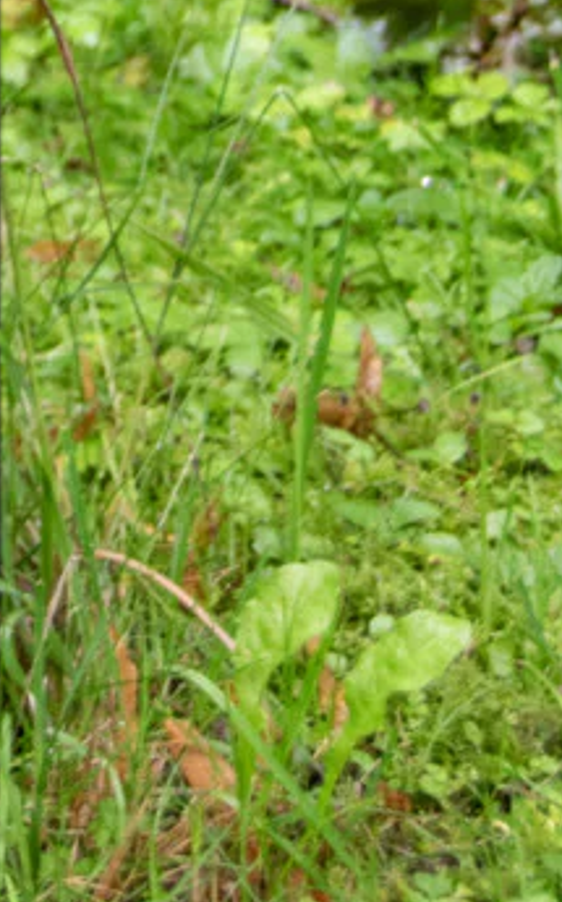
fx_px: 5231
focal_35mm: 213
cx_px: -376
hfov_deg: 6.1
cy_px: -596
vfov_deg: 9.5
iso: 720
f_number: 4.5
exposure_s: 1/60
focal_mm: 40
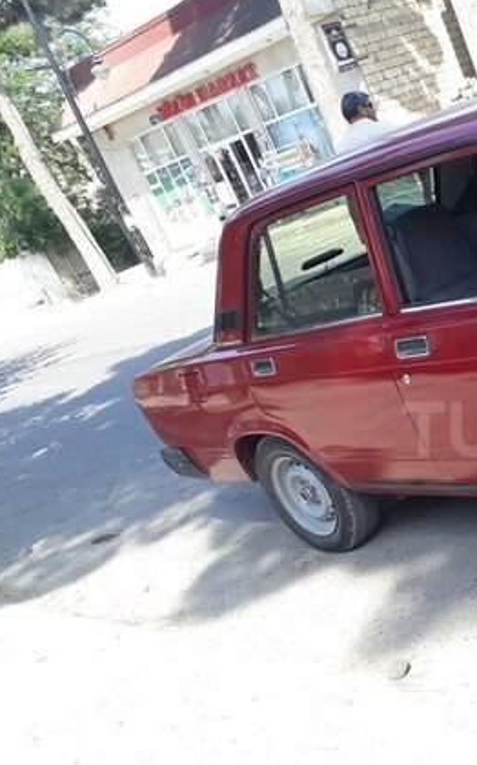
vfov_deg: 44.3
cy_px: 429
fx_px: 937
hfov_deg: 25.3
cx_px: 590
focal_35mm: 45
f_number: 1.9
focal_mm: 3.6
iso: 40
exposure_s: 1/320
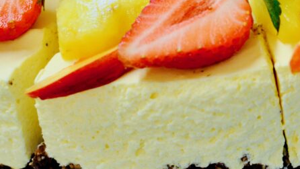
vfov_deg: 9.5
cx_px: 258
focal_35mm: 126
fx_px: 1004
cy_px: -28
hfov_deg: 16.8
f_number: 4
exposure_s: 1/60
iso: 1000
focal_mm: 35
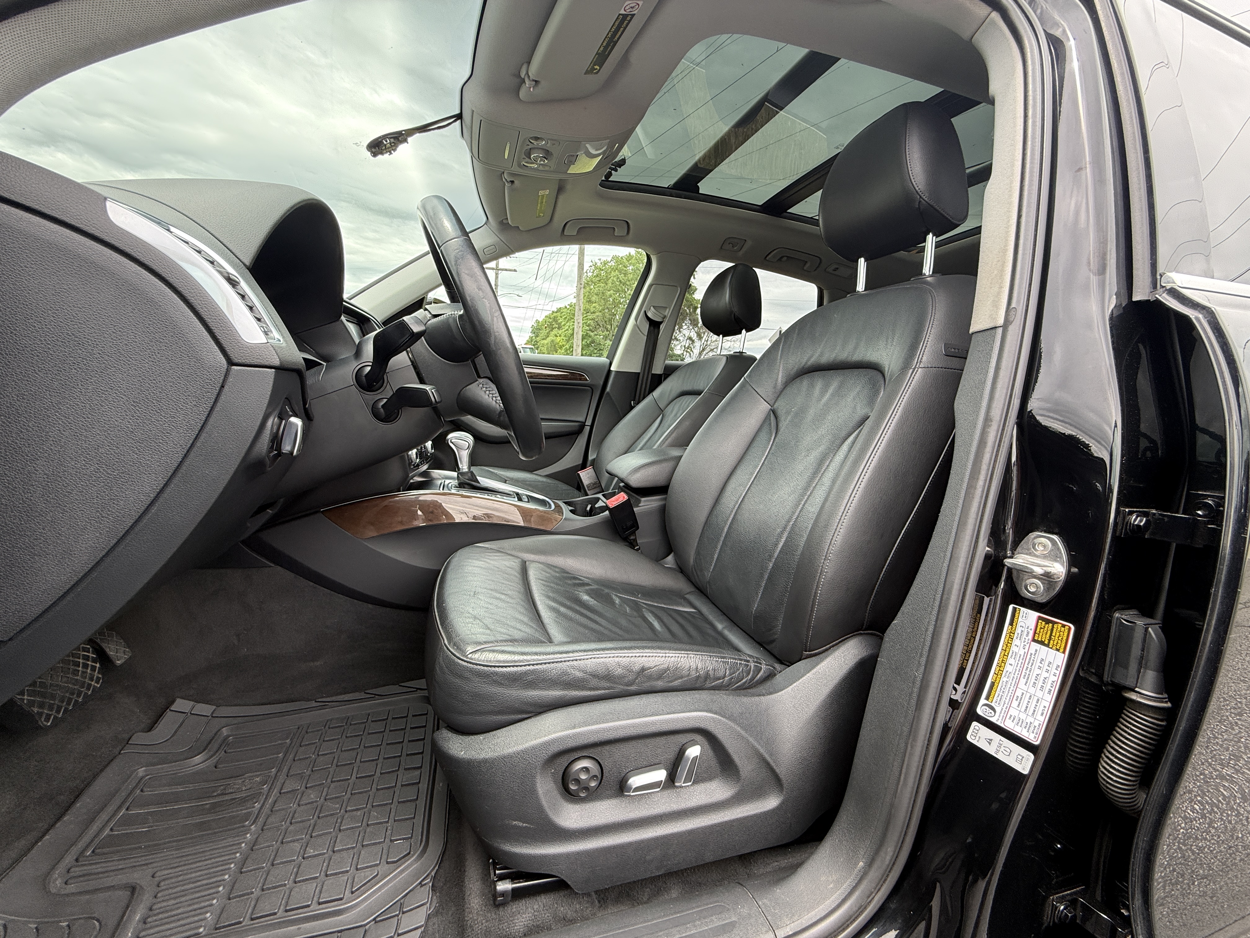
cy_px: 469
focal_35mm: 14
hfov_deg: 102.1
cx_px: 625
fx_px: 506
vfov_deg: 85.7
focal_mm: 2.22
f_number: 2.2
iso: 64
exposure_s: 1/119
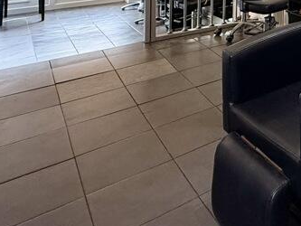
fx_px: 374
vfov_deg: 27.2
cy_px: -80
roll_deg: -0.4
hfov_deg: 34.1
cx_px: 372
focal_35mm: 43
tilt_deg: +1.7
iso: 200
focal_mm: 2.22
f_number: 2.2
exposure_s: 1/100
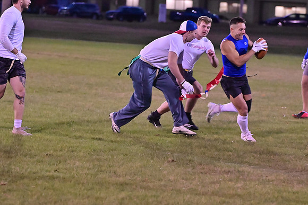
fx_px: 1600
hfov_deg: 11.0
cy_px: 102
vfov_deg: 7.3
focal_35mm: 187
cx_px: 154
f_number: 4
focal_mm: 125
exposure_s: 1/400
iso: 6400
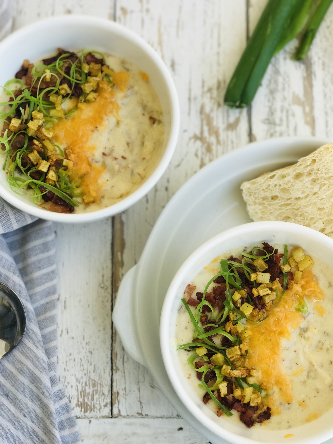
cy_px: 222
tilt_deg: -80.9
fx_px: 731
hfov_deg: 25.7
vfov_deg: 33.8
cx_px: 166
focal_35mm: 57
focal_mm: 6.6
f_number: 2.8
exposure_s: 1/207
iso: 20
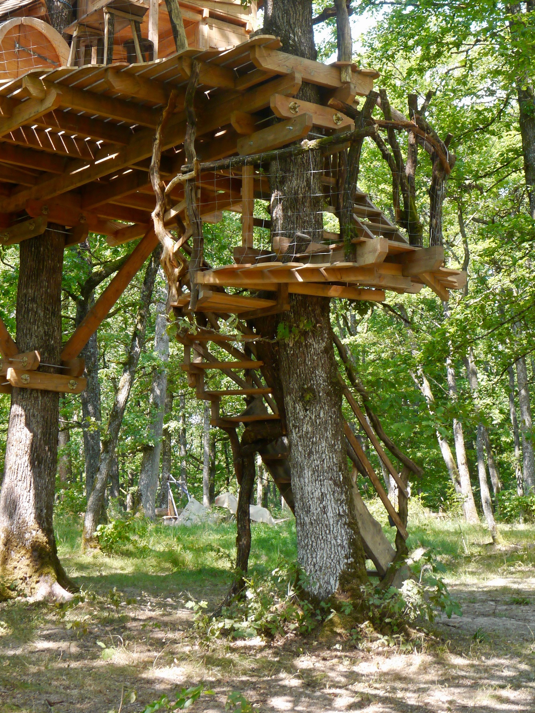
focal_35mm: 60
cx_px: 151
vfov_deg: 31.8
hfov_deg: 24.2
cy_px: 211
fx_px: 1235
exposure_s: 1/60
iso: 320
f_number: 9
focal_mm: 20
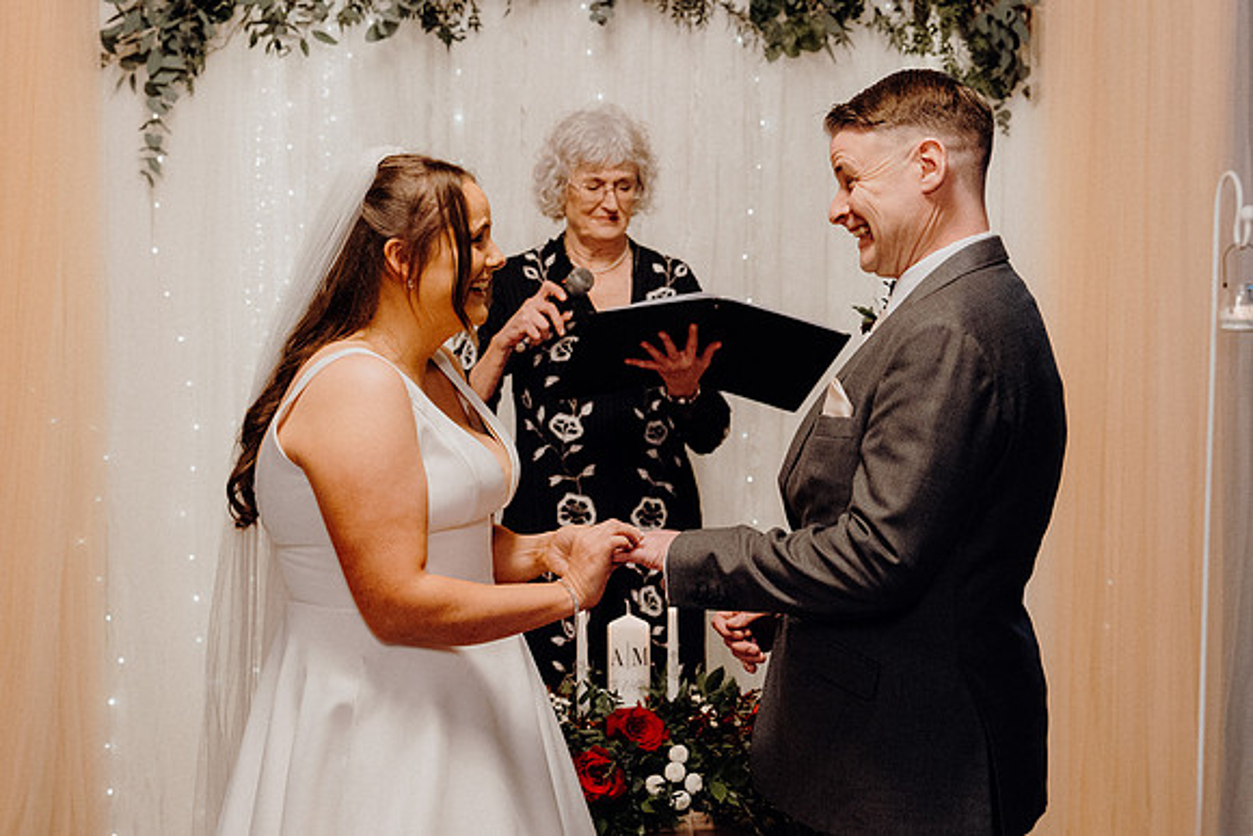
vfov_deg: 20.3
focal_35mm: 67
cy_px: 418
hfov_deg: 30.1
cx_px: 626
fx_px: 2332
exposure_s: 1/160
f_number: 3.5
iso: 3200
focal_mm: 45
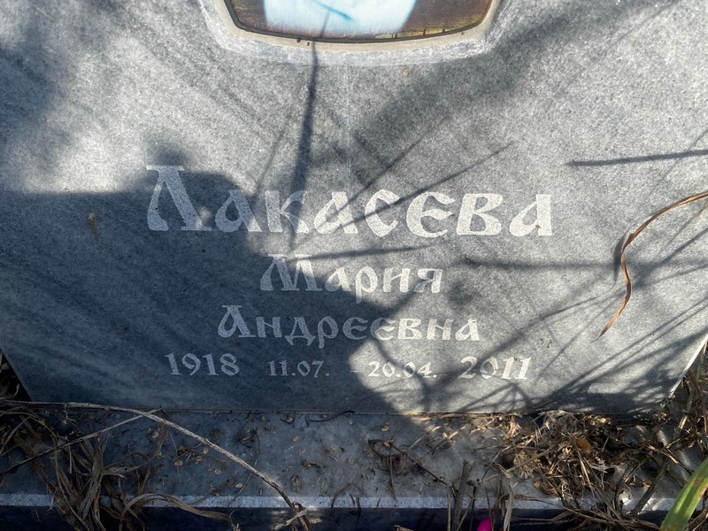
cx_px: 354
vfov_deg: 53.1
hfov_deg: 67.3
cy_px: 266
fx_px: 532
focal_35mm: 26
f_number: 1.8
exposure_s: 1/1585
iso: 32
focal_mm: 4.25
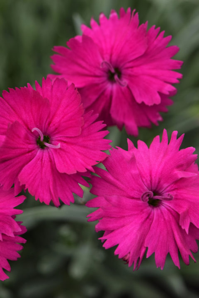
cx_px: 100
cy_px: 149
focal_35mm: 158
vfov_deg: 13.0
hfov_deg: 8.7
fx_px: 1306
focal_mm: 105
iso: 400
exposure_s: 1/640
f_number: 8
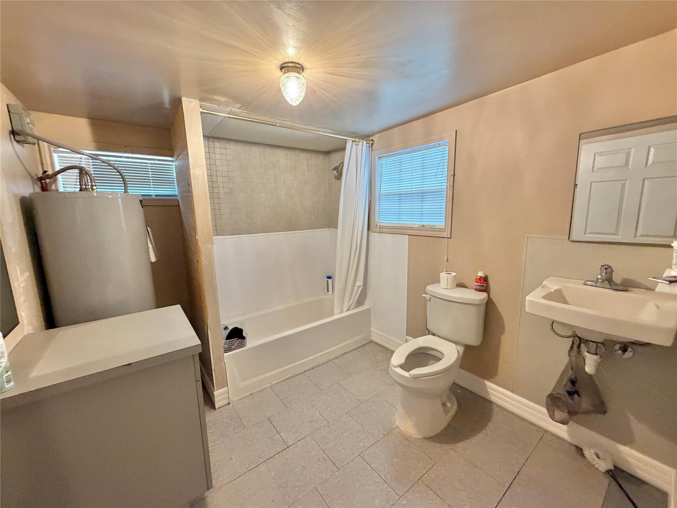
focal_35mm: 14
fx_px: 274
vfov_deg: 85.7
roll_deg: +0.8
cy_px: 254
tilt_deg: -9.7
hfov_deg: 102.1
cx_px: 338
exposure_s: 1/60
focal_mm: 2.22
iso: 400
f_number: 2.2
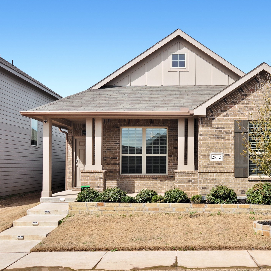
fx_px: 345
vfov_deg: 42.8
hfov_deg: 42.1
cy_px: 137
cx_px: 185
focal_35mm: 39
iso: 200
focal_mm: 20
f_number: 5
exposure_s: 1/1600
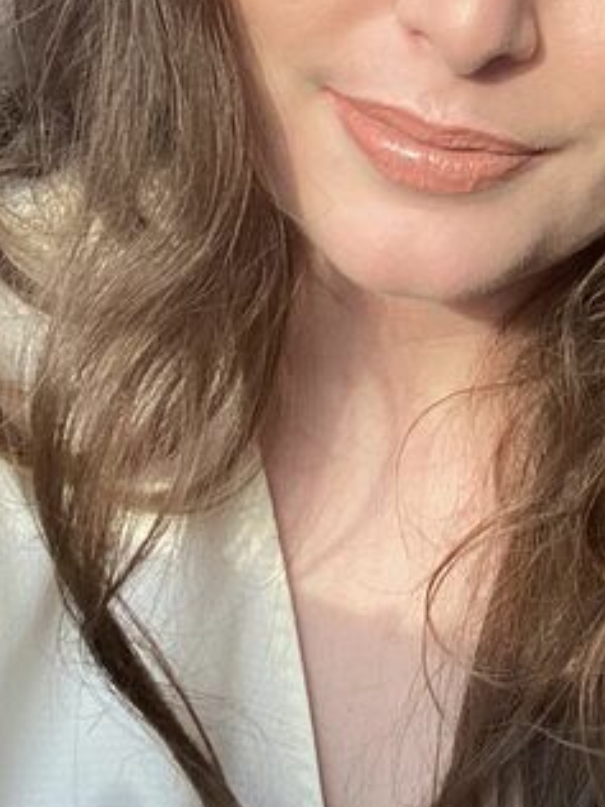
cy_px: 69
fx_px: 1771
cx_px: 705
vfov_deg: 24.8
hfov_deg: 18.5
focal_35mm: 76
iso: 80
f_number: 2.2
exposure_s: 1/122
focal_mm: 2.71
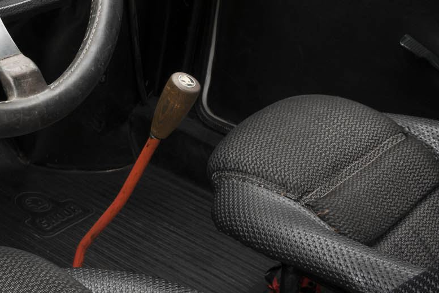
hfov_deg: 24.5
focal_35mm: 79
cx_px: 0
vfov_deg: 17.2
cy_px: 63
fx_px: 963
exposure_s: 6
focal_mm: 32
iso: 100
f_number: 14
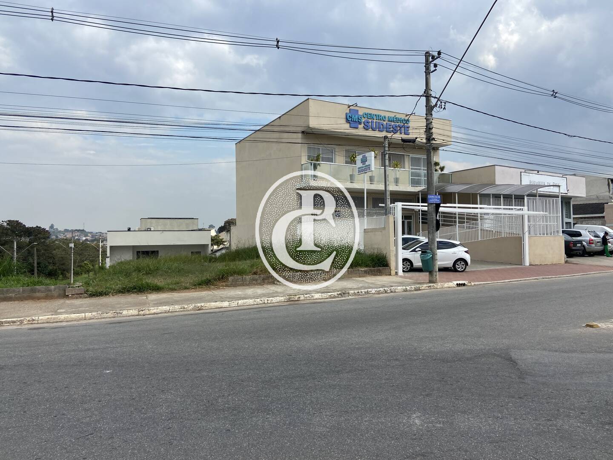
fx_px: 460
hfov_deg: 67.3
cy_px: 230
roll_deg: +0.7
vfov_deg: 53.1
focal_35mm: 26
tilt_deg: +1.8
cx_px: 306
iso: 32
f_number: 1.8
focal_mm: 4.25
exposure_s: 1/2222
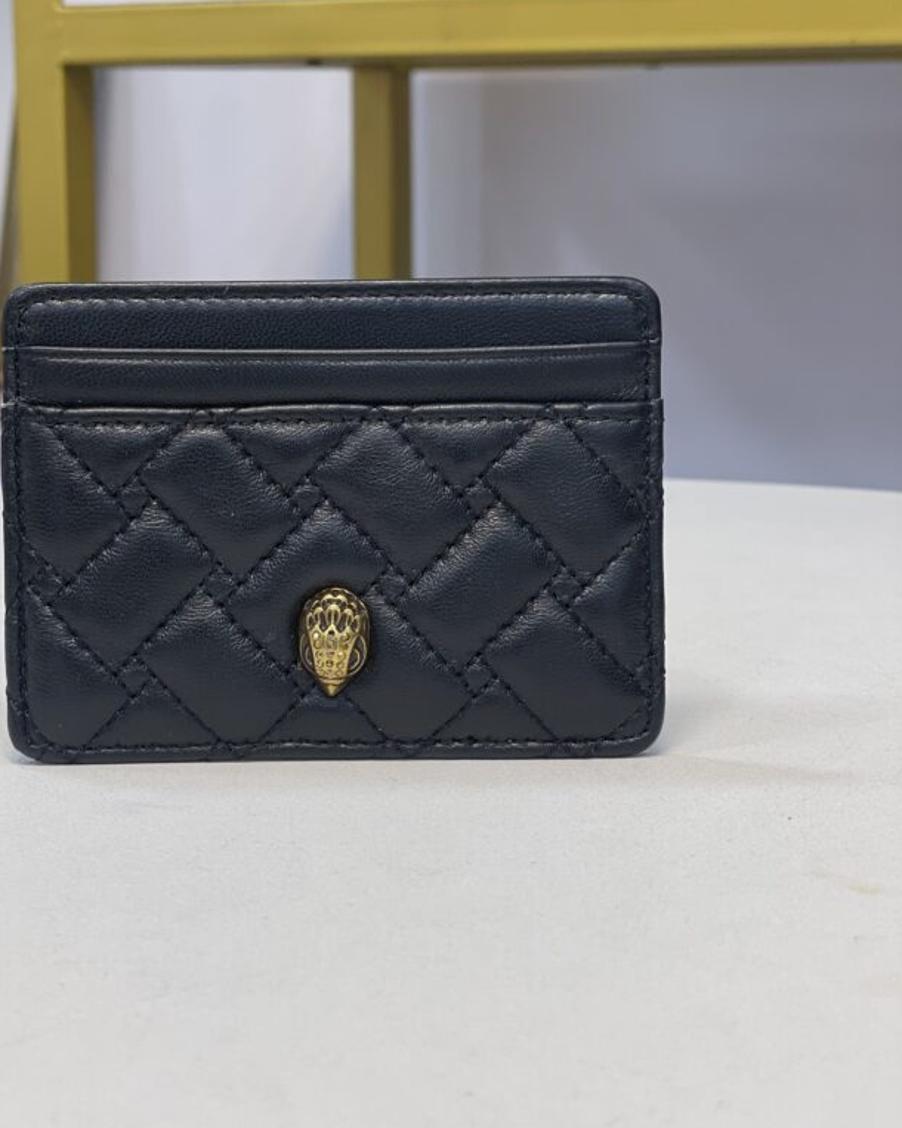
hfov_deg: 21.5
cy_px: 468
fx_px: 2370
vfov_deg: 26.7
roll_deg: +0.4
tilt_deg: -7.2
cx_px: 315
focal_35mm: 71
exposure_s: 1/100
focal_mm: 6
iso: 50
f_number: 2
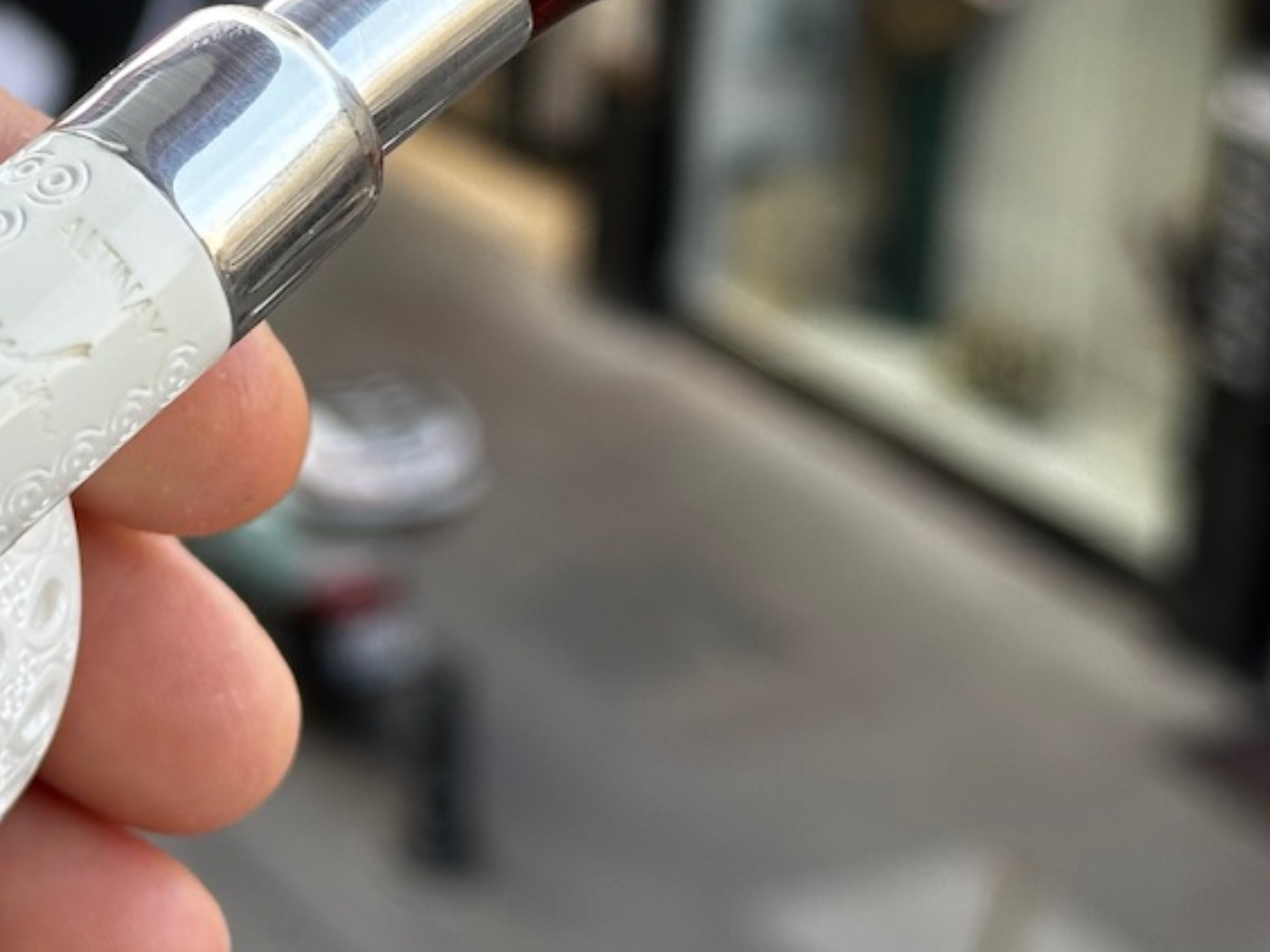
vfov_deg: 13.5
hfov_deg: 17.9
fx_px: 3999
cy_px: 77
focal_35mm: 109
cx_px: 232
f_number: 1.78
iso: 64
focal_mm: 6.86
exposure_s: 1/281
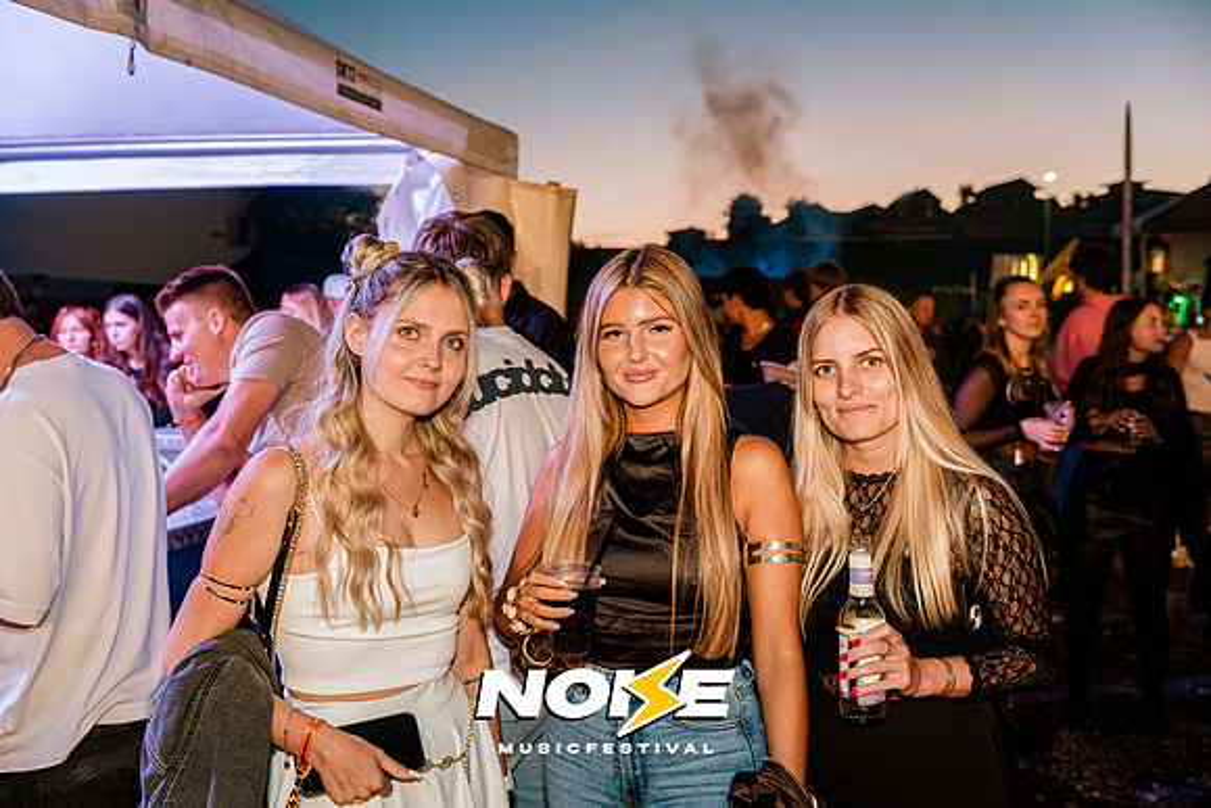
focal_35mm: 35
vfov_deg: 37.9
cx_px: 606
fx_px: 1178
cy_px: 404
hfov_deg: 54.4
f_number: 4
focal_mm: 35
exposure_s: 1/60
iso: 1250
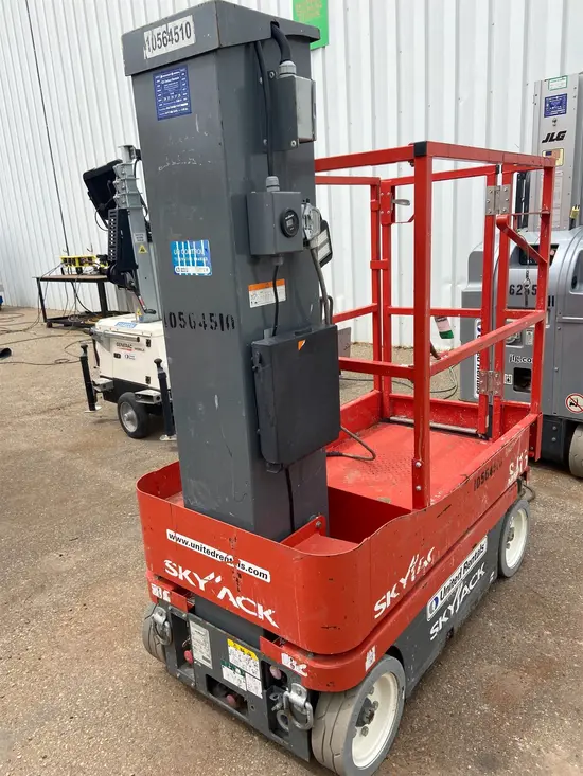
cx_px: 292
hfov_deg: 53.1
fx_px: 584
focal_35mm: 26
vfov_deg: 67.3
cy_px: 388
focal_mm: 4.25
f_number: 1.8
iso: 32
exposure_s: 1/1565
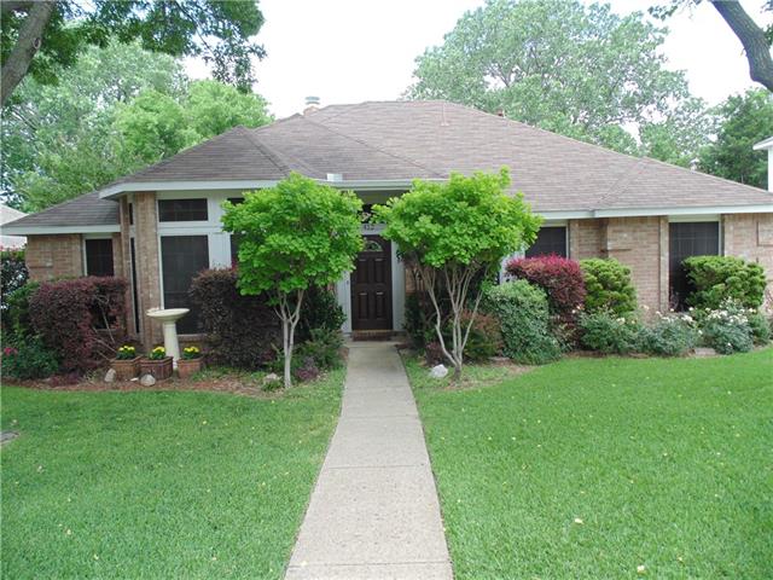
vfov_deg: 61.1
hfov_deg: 76.4
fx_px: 491
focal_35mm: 22
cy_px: 290
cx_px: 386
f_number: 3.1
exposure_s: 1/200
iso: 80
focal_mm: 4
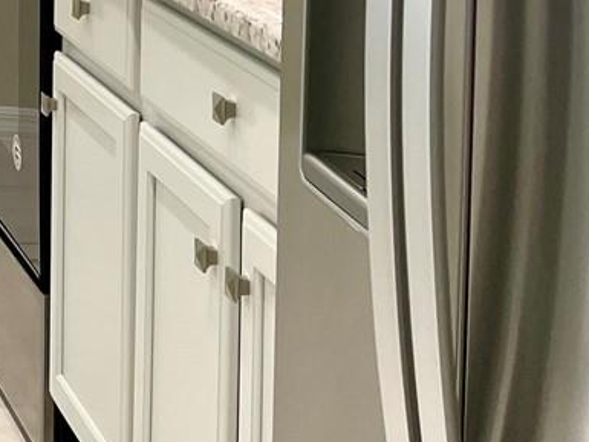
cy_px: -281
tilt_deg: -1.5
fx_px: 1838
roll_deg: +0.0
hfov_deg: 15.5
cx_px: -483
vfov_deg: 12.8
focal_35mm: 108
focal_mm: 4.2
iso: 80
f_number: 1.6
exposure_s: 1/60
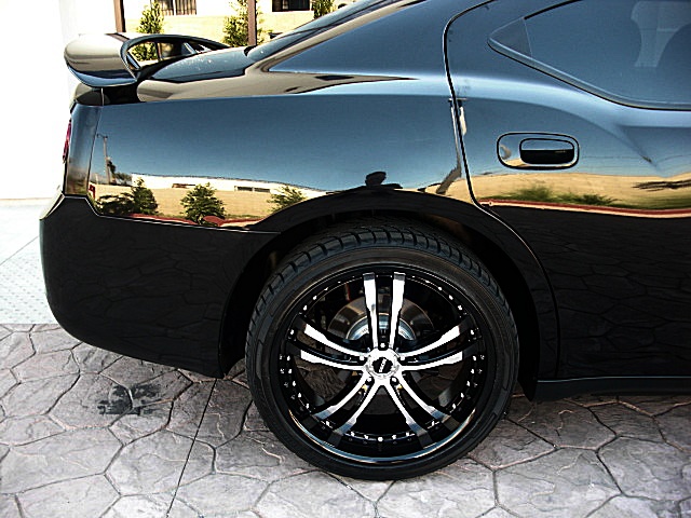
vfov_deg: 39.7
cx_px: 346
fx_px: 719
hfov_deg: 51.4
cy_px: 259
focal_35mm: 36
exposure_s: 1/80
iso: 100
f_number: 2.8
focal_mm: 6.3
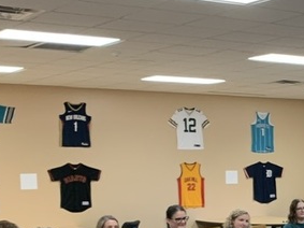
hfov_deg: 19.3
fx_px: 825
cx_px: 396
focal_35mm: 94
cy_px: 224
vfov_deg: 15.4
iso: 125
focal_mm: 4.25
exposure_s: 1/60
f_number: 1.8
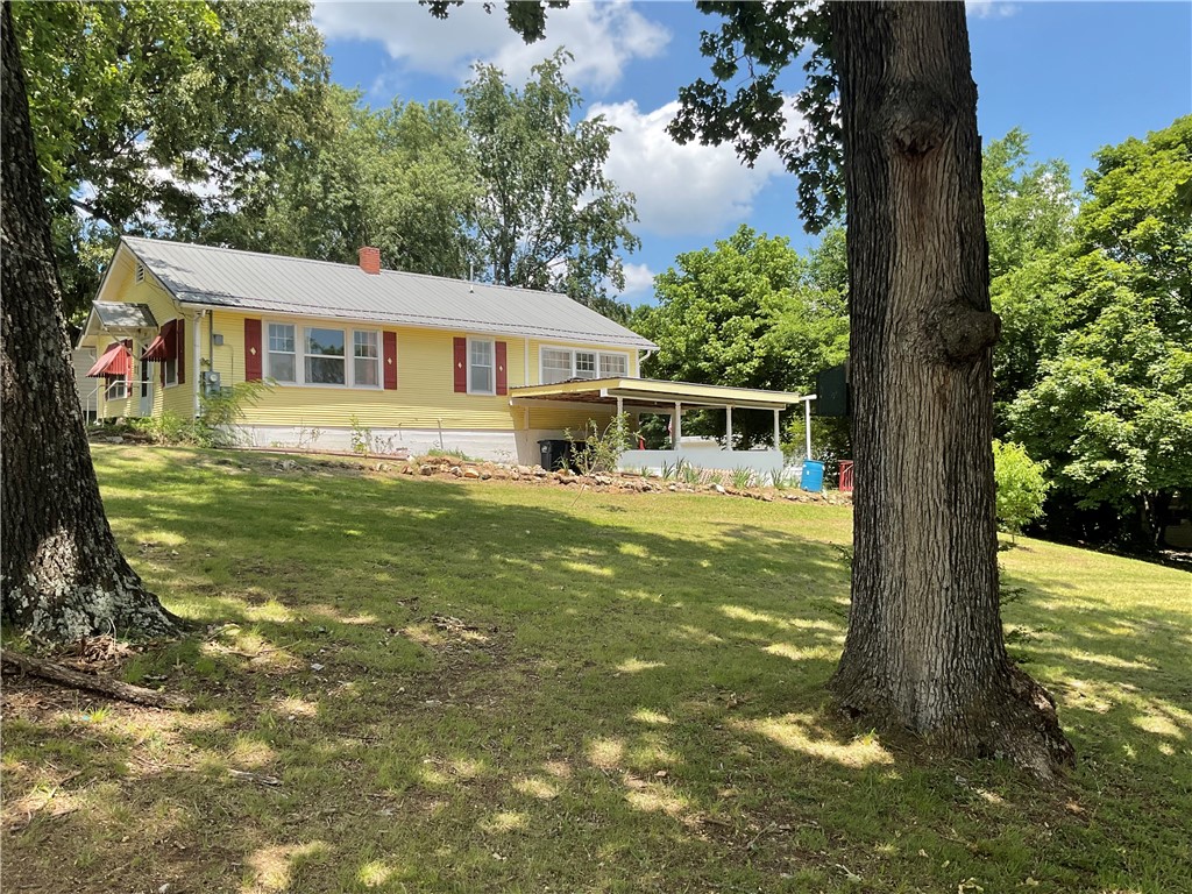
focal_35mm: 29
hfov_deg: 61.7
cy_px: 447
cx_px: 596
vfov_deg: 48.2
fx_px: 999
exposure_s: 1/962
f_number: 1.8
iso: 16
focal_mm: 3
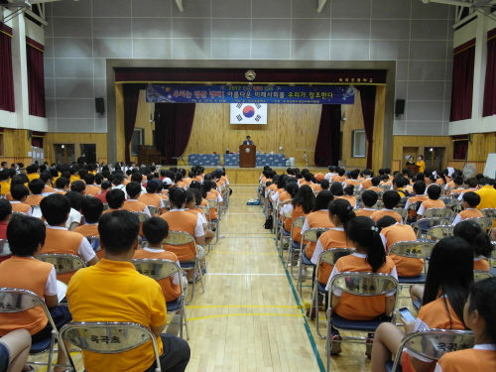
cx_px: 248
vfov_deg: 46.8
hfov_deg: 60.0
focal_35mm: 30
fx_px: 430
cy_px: 186
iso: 200
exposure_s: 1/30
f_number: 2.7
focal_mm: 6.5
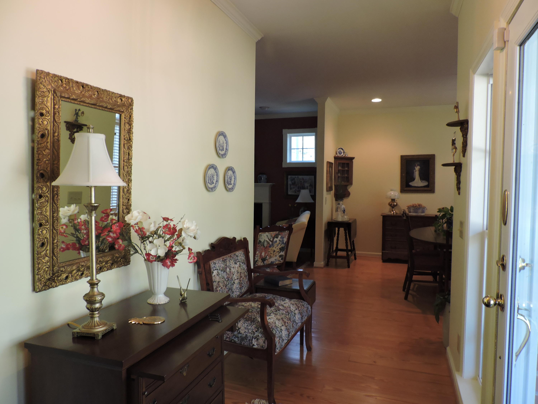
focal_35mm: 24
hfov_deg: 71.6
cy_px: 202
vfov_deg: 56.8
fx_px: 373
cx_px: 269
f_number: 3
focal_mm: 4.3
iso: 280
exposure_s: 1/30
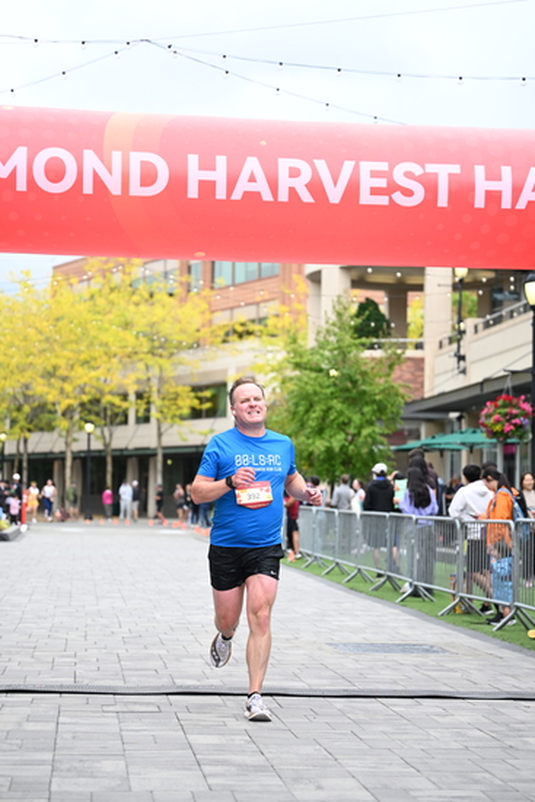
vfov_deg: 27.7
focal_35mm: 73
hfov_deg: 18.7
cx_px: 268
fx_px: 1626
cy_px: 401
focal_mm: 73
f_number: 2.8
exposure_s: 1/1600
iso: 640
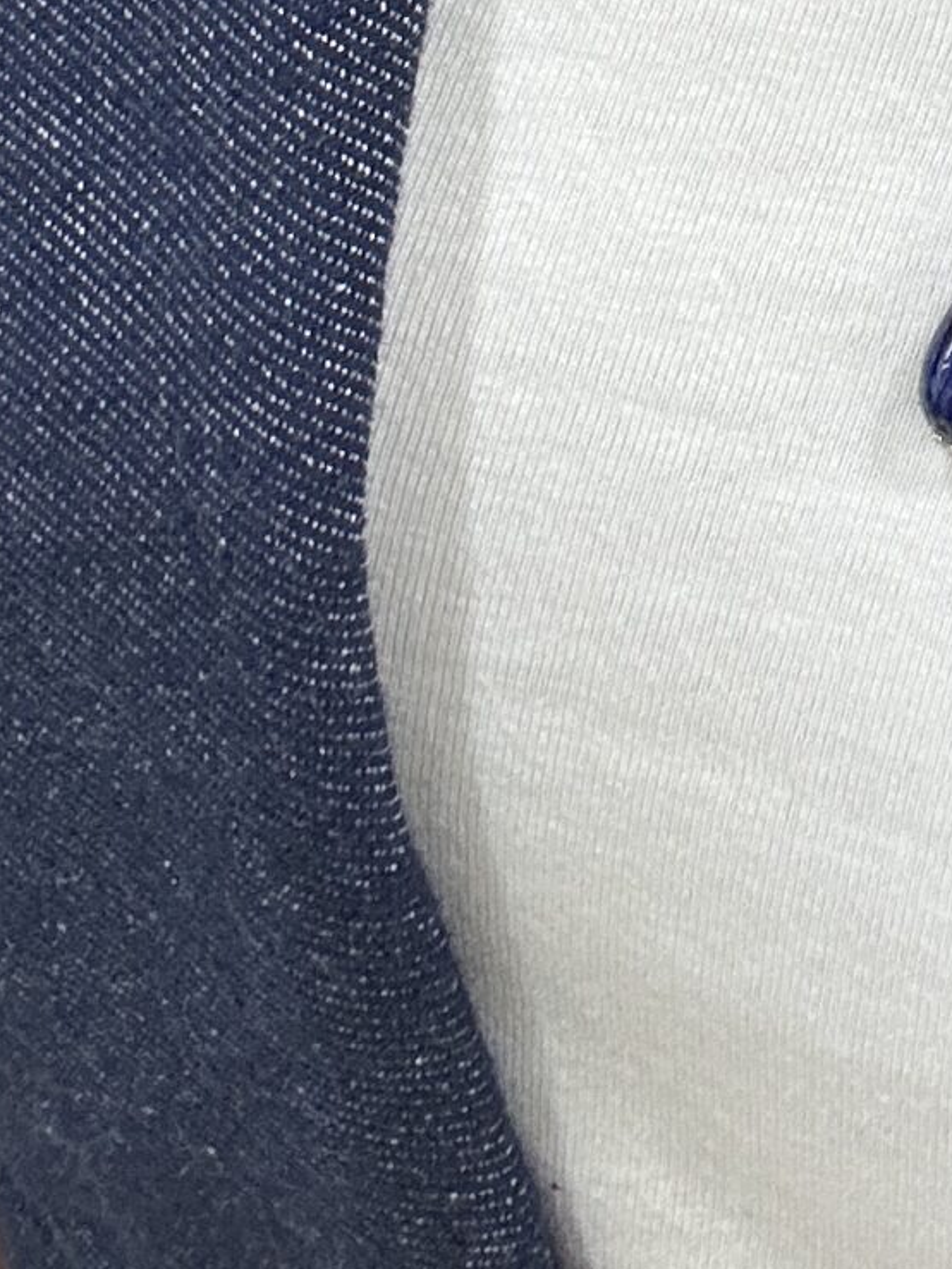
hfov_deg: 13.4
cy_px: -841
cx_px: 1442
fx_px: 3811
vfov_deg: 16.5
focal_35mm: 104
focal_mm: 2.69
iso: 40
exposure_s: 1/100
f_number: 1.9
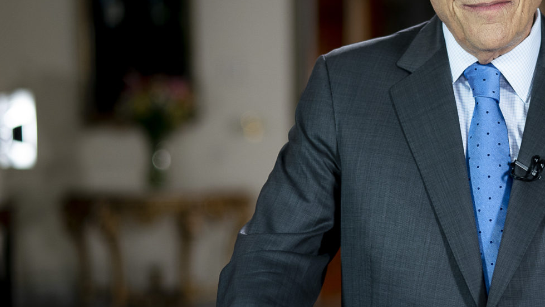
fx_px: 1980
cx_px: 490
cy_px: 131
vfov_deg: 8.9
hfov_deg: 15.5
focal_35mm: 137
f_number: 1.4
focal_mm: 50
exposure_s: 1/250
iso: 250
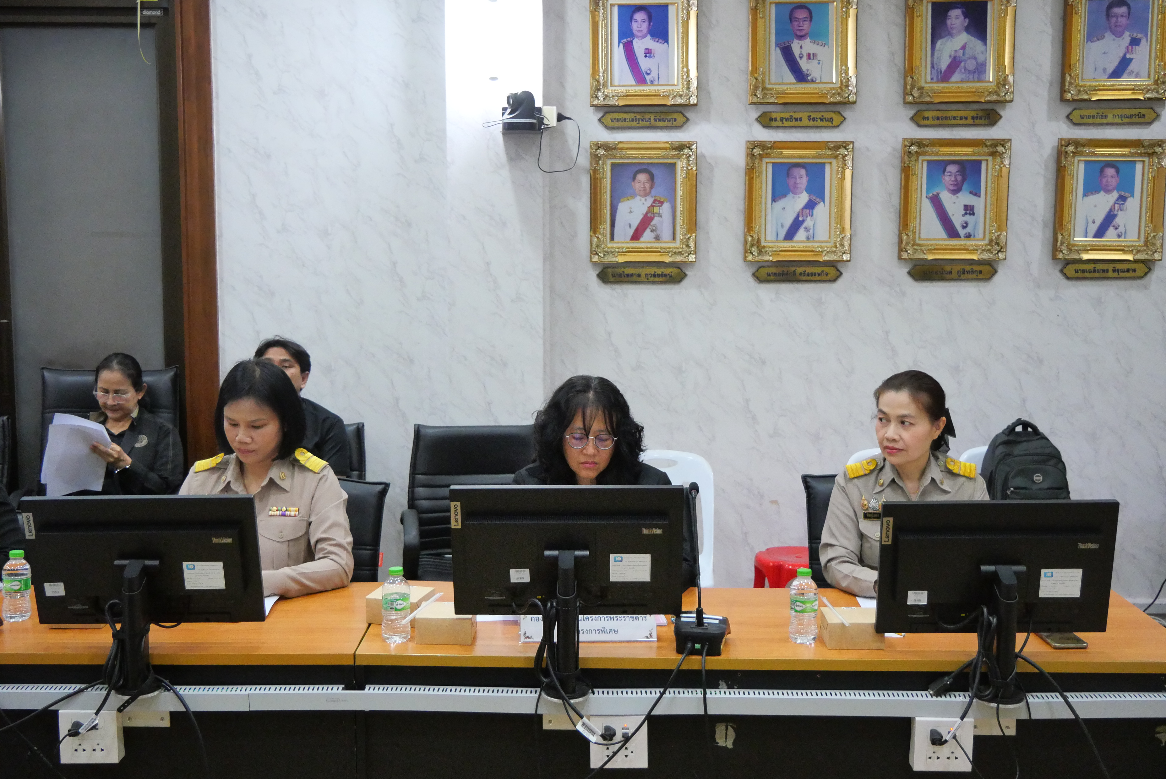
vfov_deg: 32.7
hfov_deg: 47.4
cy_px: 390
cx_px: 583
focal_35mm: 41
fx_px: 1329
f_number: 4.1
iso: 3200
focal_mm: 20
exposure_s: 1/80
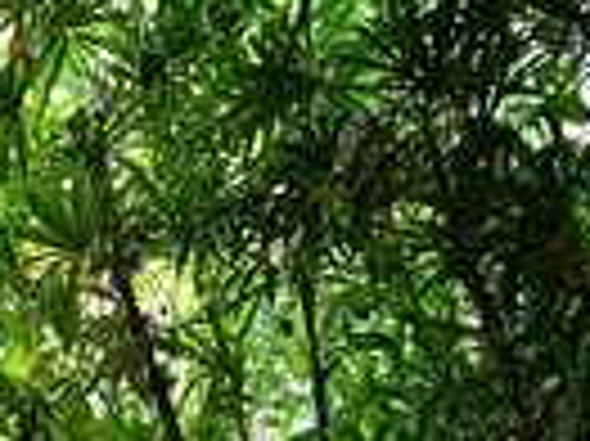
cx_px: 83
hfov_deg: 23.9
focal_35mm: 80
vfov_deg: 17.9
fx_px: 1362
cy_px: 450
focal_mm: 4.2
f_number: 1.7
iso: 200
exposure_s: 1/26
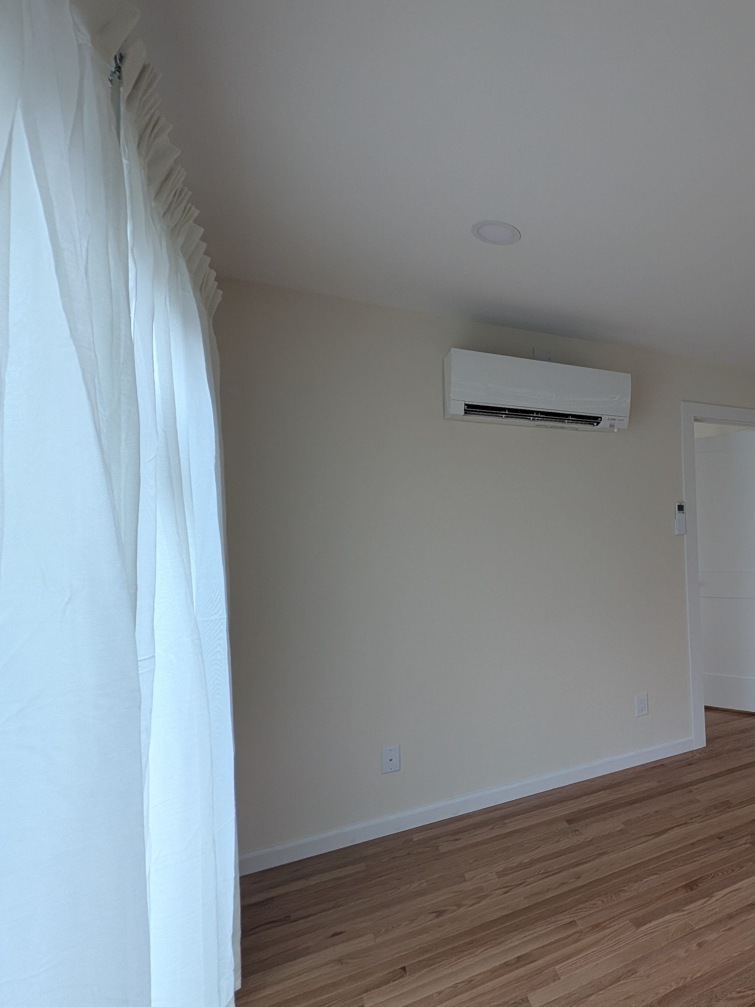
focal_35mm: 18
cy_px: 515
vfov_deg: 87.7
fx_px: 523
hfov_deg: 59.8
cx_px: 691
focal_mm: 1.95
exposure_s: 1/56.8
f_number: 2.2
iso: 47
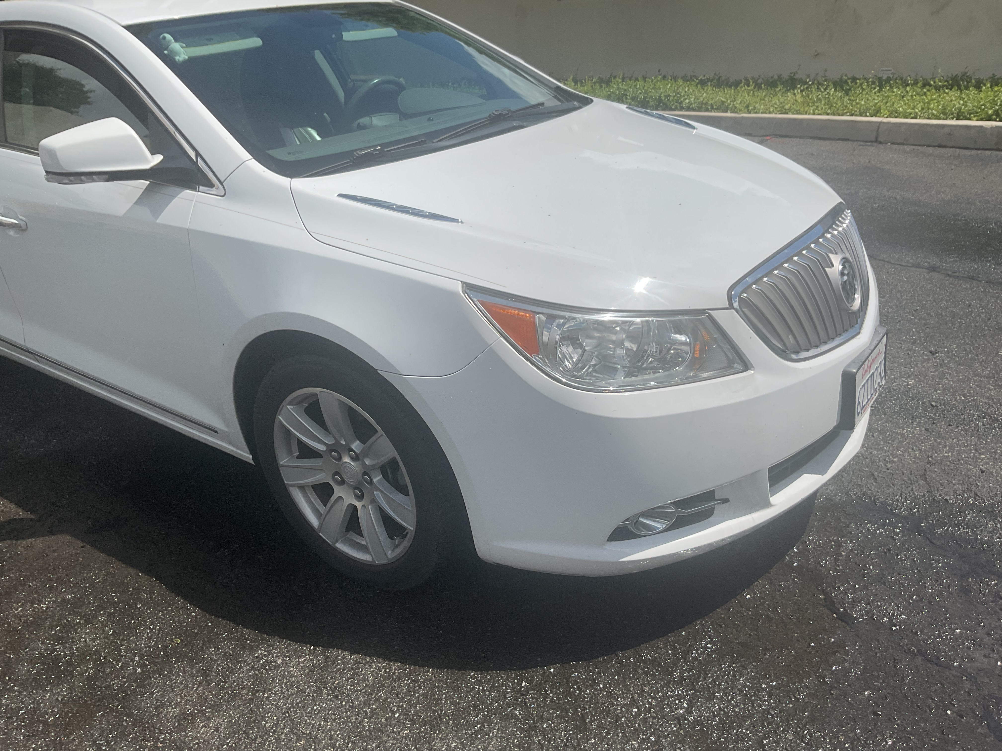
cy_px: 376
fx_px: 839
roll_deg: +3.8
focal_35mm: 29
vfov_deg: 48.2
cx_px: 501
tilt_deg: -23.9
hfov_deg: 61.7
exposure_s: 1/4065
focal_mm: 3
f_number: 1.8
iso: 16
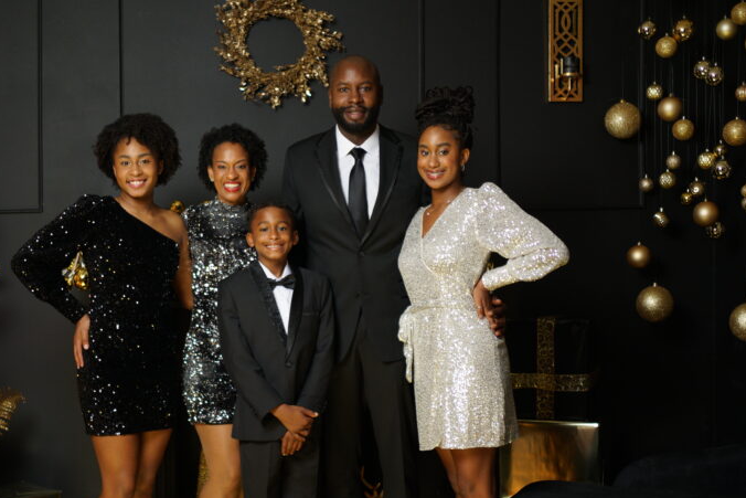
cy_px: 306
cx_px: 329
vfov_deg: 25.5
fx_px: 1098
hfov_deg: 37.5
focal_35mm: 53
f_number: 1.8
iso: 640
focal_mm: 35
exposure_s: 1/80
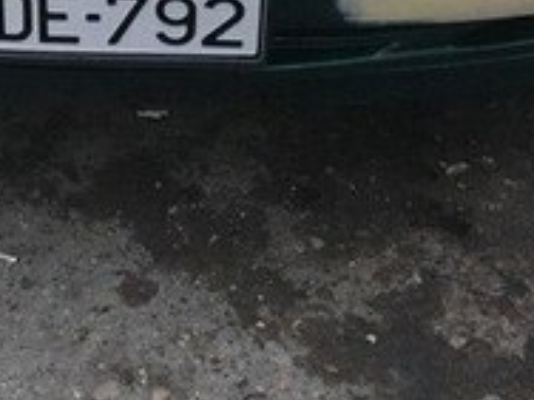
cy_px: -299
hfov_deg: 19.1
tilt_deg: -24.7
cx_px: 122
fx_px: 1573
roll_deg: -0.9
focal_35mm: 102
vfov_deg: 13.2
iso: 200
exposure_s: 1/33
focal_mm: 4.15
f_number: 2.2
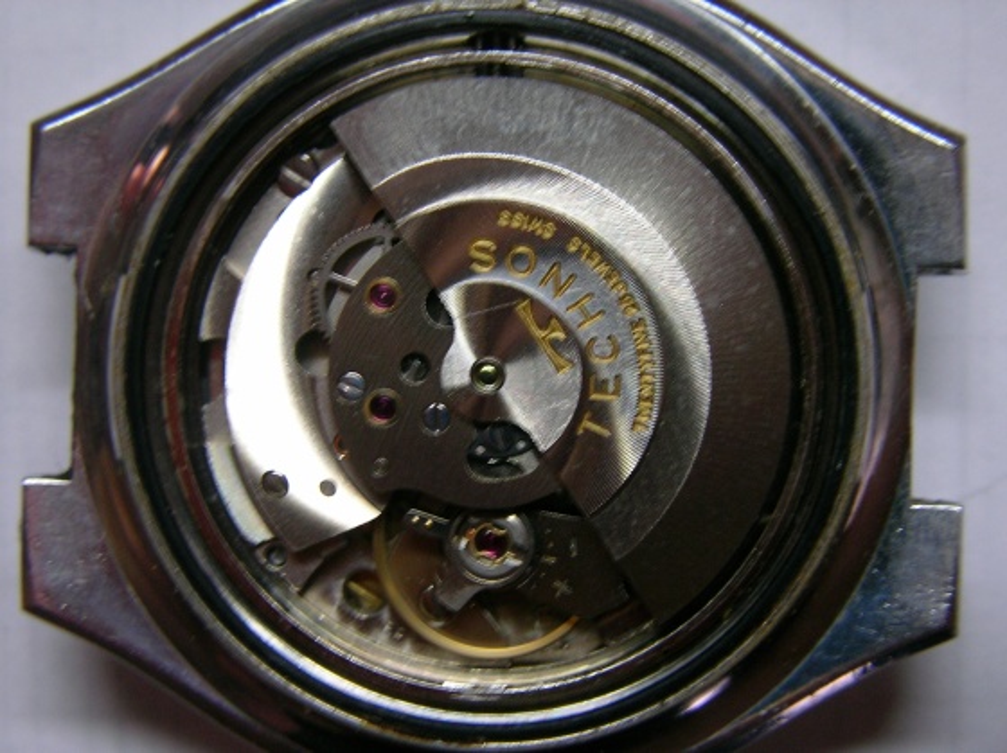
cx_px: 504
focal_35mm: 57
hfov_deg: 33.8
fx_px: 1657
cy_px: 376
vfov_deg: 25.6
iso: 100
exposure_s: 1/14.4
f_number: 3.6
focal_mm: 8.7
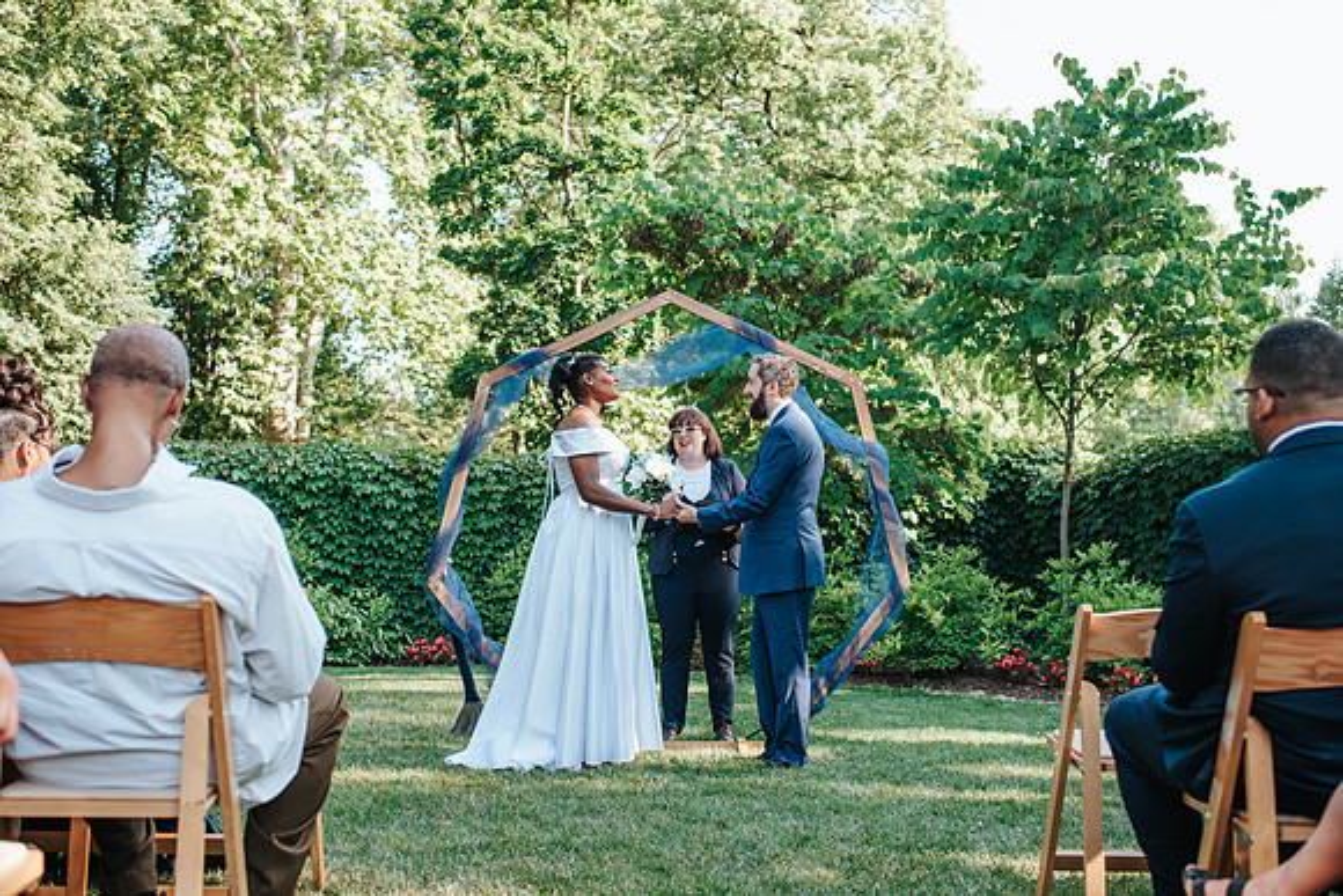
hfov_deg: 47.7
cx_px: 661
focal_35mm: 41
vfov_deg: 32.9
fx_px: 1518
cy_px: 410
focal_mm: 35
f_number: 3.2
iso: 220
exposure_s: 1/400
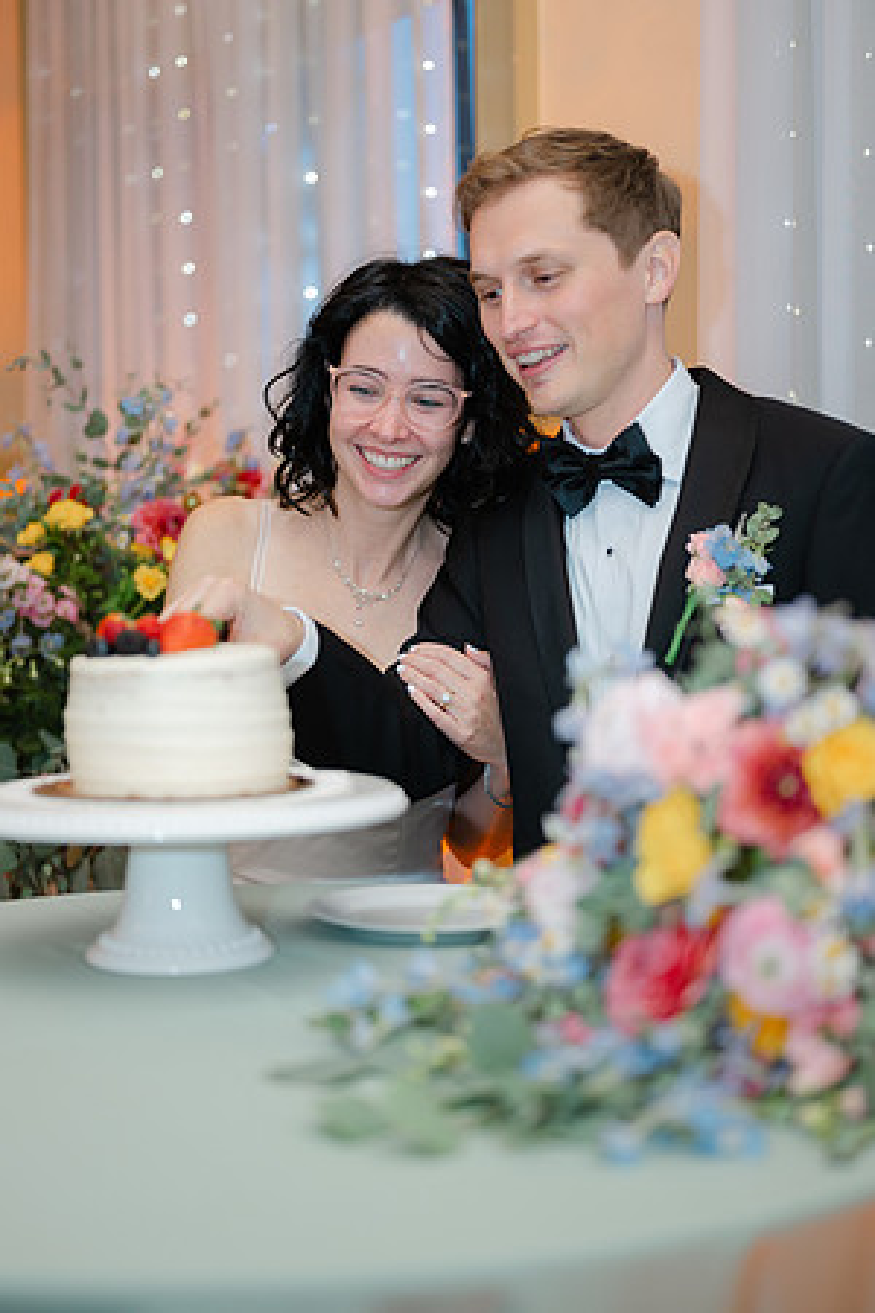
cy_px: 656
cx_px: 438
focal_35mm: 50
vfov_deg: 39.6
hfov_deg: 27.0
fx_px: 1823
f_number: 1.8
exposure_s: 1/100
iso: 320
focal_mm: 50
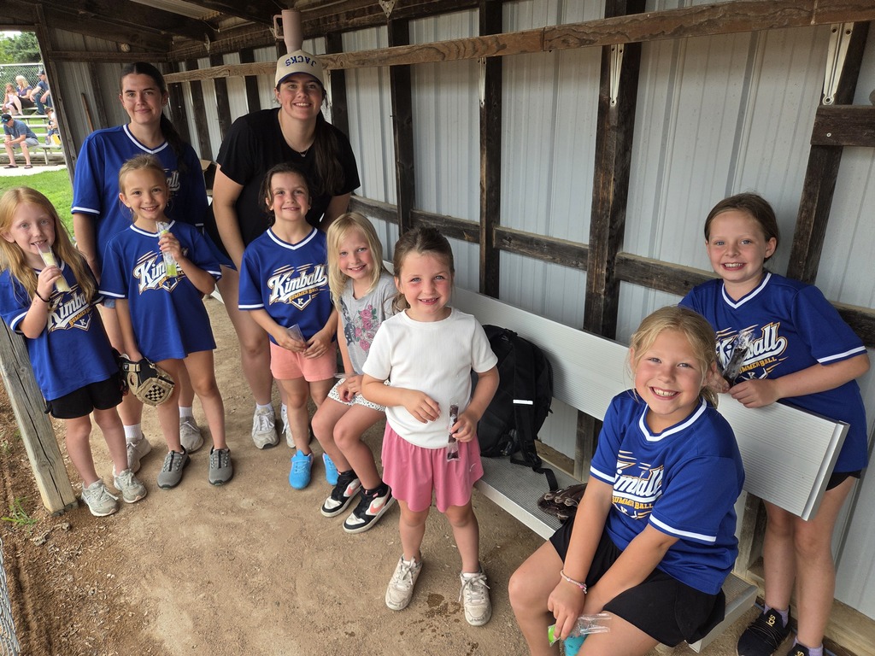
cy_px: 328
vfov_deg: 58.9
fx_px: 581
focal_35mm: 23
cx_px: 438
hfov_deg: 73.9
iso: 50
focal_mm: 5.4
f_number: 1.8
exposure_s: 1/180
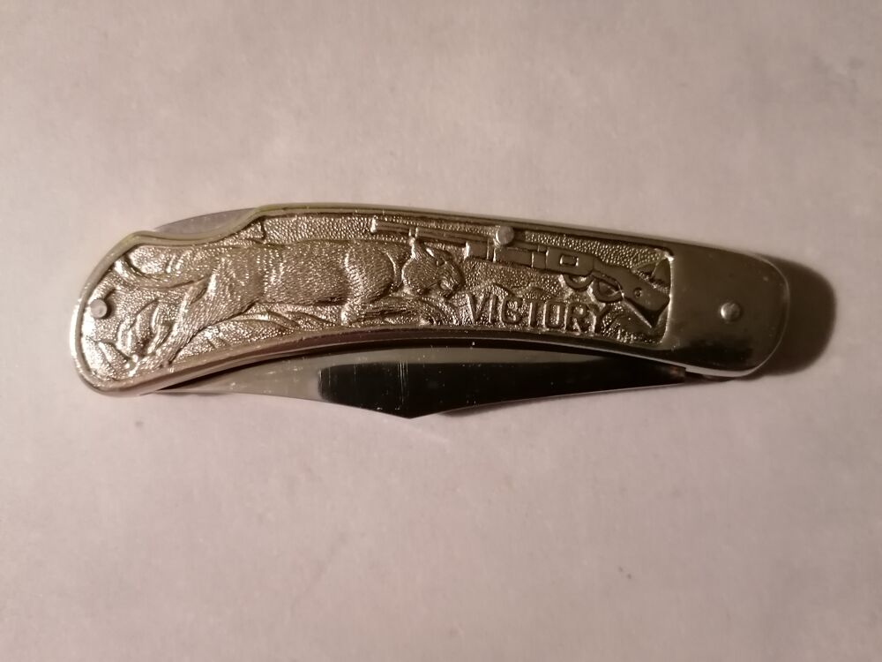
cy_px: 331
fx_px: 688
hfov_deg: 65.3
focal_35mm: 27
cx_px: 441
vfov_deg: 51.4
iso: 1250
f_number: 1.8
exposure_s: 1/16.7
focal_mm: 4.75
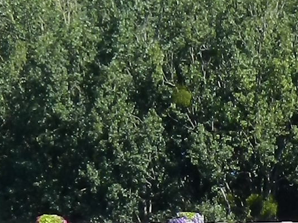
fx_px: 2971
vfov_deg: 4.3
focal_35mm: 345
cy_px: 206
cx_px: 233
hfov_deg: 5.7
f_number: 4.2
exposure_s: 1/800
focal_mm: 8.1
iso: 160
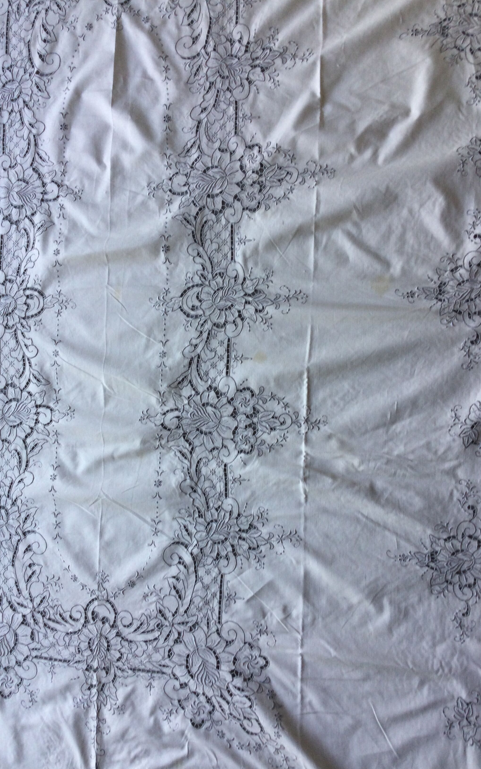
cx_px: 225
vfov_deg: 58.1
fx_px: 692
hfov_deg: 38.3
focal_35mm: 33
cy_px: 384
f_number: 2.4
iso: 32
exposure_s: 1/50
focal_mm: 3.3
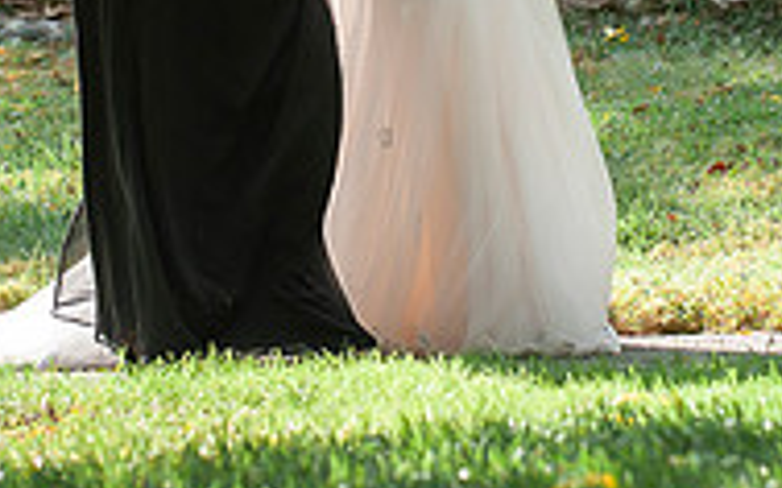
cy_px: -236
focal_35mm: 307
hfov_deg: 6.8
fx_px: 6541
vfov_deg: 4.3
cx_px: 377
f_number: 4
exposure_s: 1/1000
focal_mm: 98
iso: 640
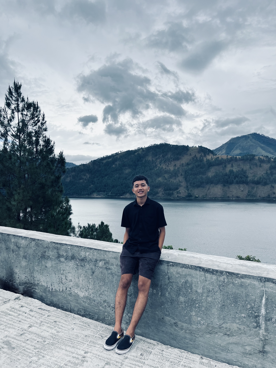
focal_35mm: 26
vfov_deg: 67.3
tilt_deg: -0.6
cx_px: 138
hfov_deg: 53.1
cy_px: 184
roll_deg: +0.8
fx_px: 276
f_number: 1.6
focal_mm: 5.1
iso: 50
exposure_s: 1/3215
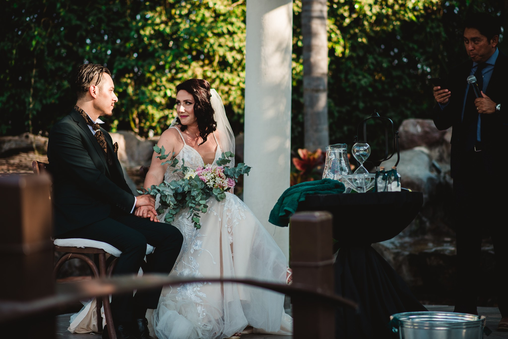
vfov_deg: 16.1
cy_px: 170
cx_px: 254
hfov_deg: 23.9
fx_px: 1200
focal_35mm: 85
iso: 100
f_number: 2.5
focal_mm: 85
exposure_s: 1/800
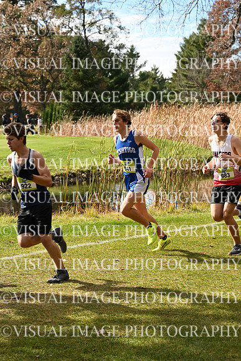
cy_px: 180
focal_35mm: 85
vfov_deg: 23.9
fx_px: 853
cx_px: 120
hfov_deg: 16.1
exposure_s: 1/400
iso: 125
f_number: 5.6
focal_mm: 85
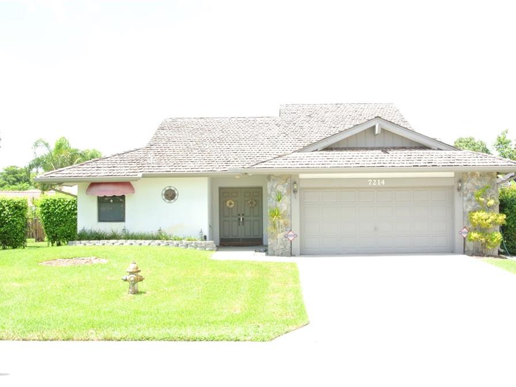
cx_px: 286
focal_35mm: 44
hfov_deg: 42.9
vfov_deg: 32.9
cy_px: 196
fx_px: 656
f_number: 16
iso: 400
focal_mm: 15.1
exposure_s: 1/60
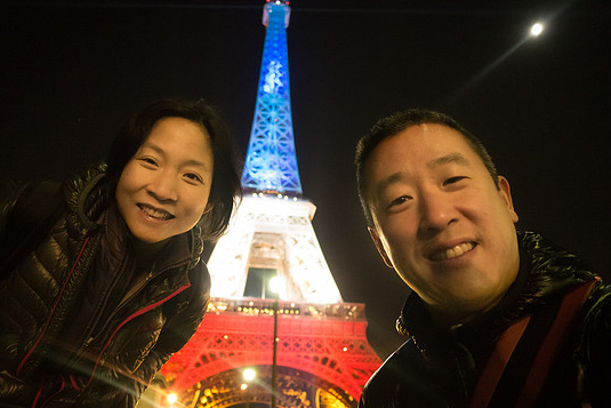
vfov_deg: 49.6
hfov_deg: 69.3
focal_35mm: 26
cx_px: 292
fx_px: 441
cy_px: 207
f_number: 1.8
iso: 4000
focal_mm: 8.8
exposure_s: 1/30
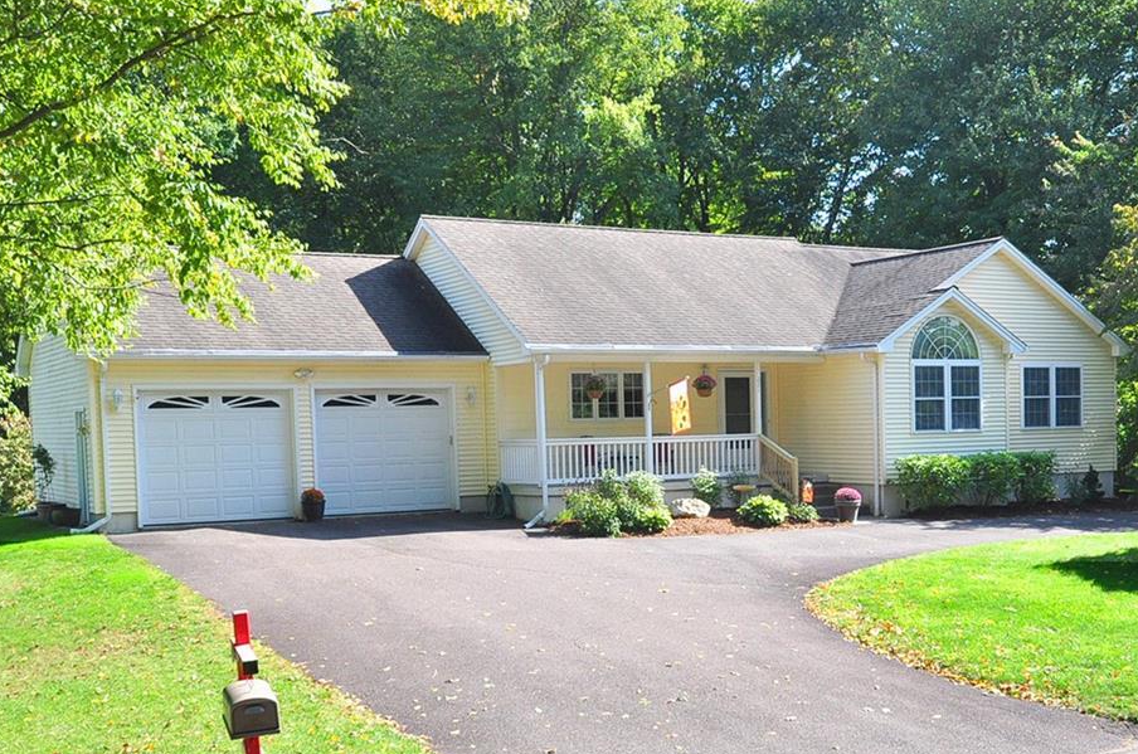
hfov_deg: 55.8
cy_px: 402
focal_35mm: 34
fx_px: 1073
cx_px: 617
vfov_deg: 38.7
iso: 640
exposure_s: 1/320
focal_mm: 20
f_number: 8
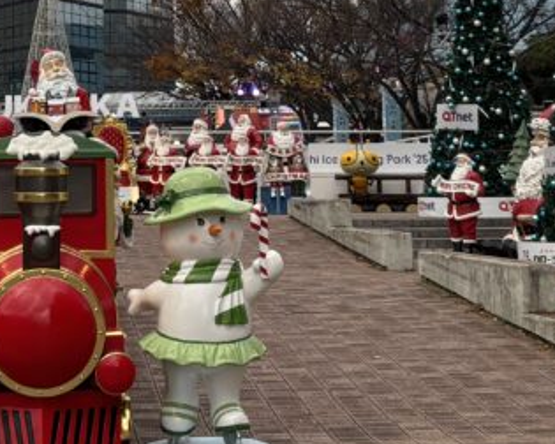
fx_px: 1692
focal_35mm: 103
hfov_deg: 18.5
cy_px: -99
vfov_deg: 14.4
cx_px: 116
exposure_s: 1/2710
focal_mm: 5.96
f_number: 1.6
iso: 50
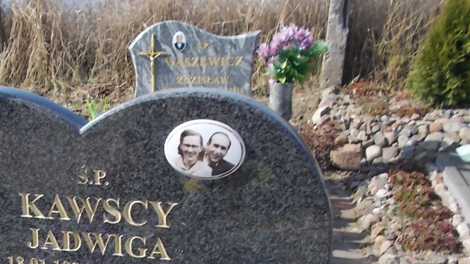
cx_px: 104
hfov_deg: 41.3
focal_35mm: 48
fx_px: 598
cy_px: 254
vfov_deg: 24.0
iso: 80
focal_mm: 4.6
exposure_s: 1/100
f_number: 8
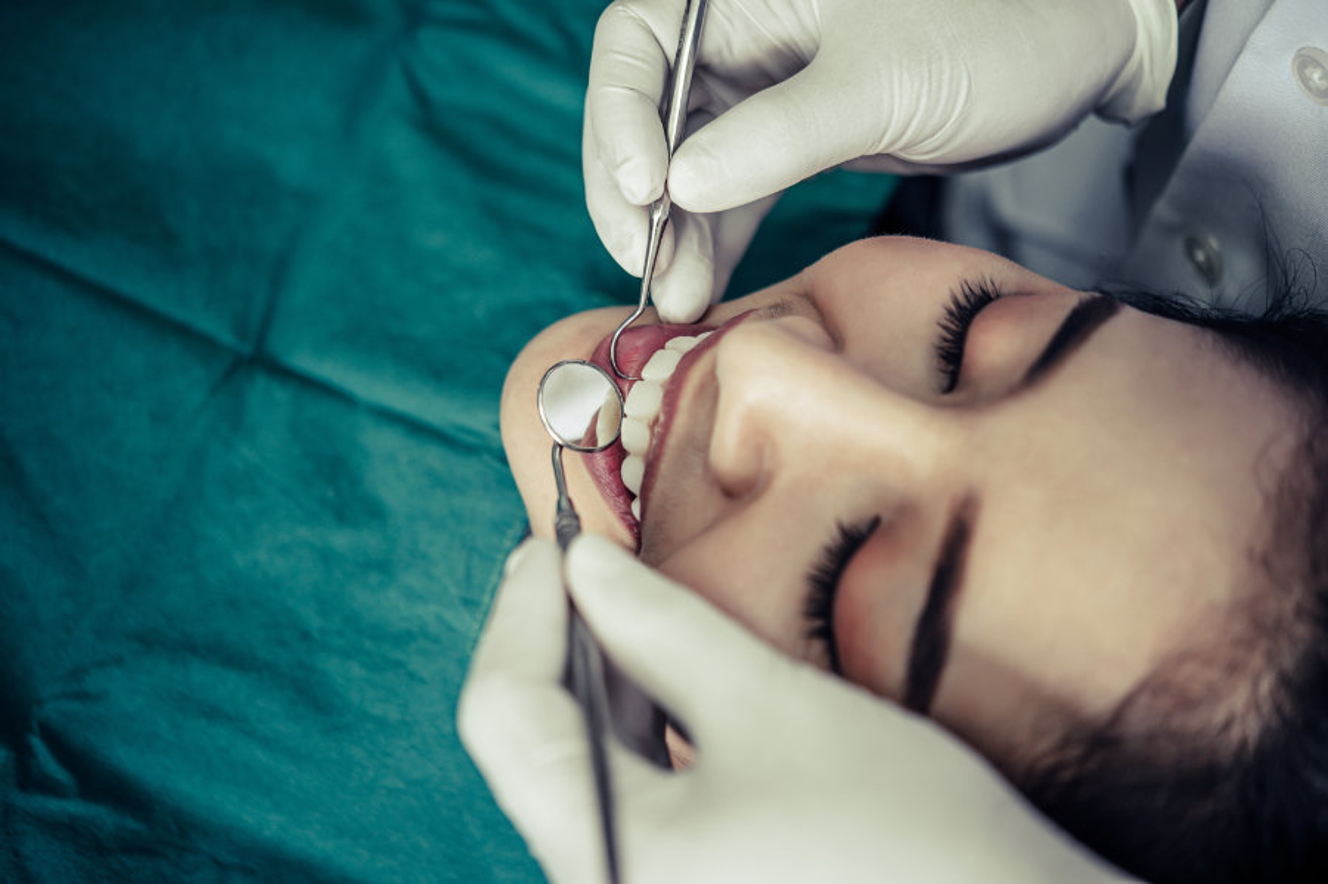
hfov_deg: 33.4
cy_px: 442
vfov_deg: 22.6
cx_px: 664
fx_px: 2212
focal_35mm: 60
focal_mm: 60
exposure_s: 1/100
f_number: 3
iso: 400
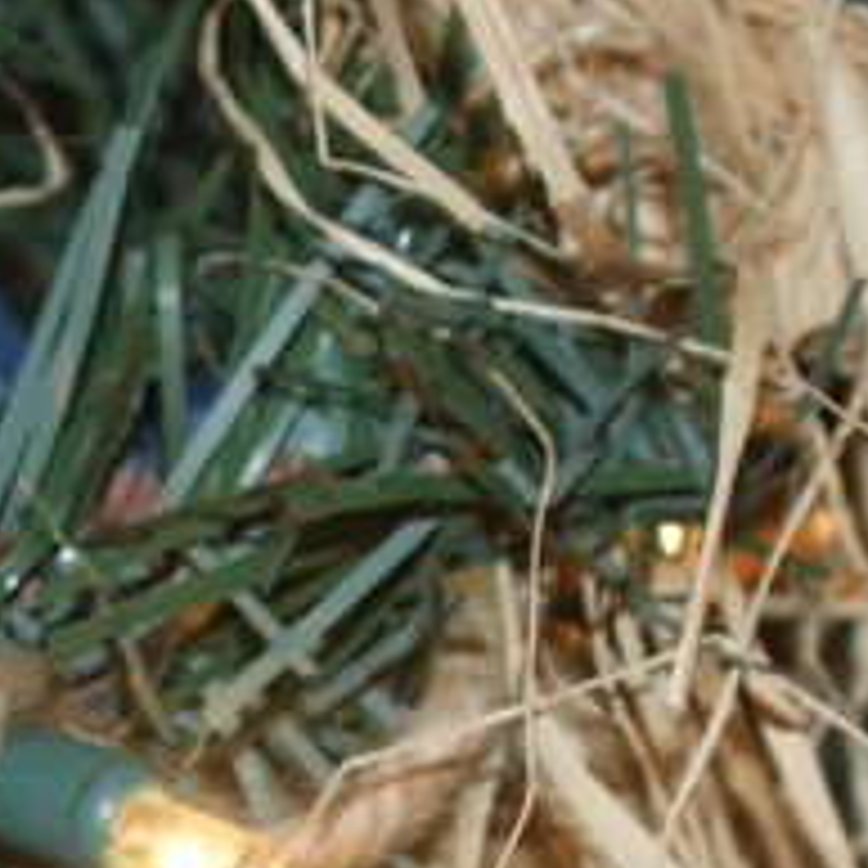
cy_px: 1342
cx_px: -450
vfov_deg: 7.3
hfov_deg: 7.3
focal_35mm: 236
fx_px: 6702
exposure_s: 1/60
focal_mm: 35
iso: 400
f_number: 5.6
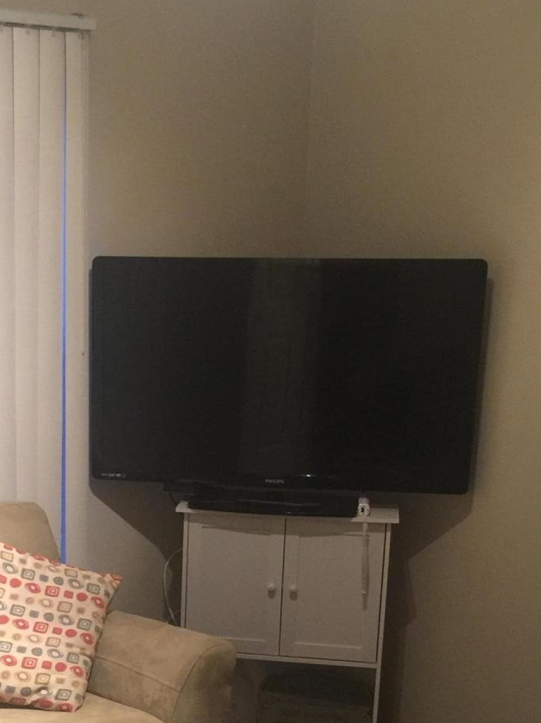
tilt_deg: -16.7
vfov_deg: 29.9
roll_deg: +0.9
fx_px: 1314
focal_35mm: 63
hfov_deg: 22.9
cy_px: 595
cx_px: 90
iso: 125
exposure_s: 1/10
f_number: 2.2
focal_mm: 4.15
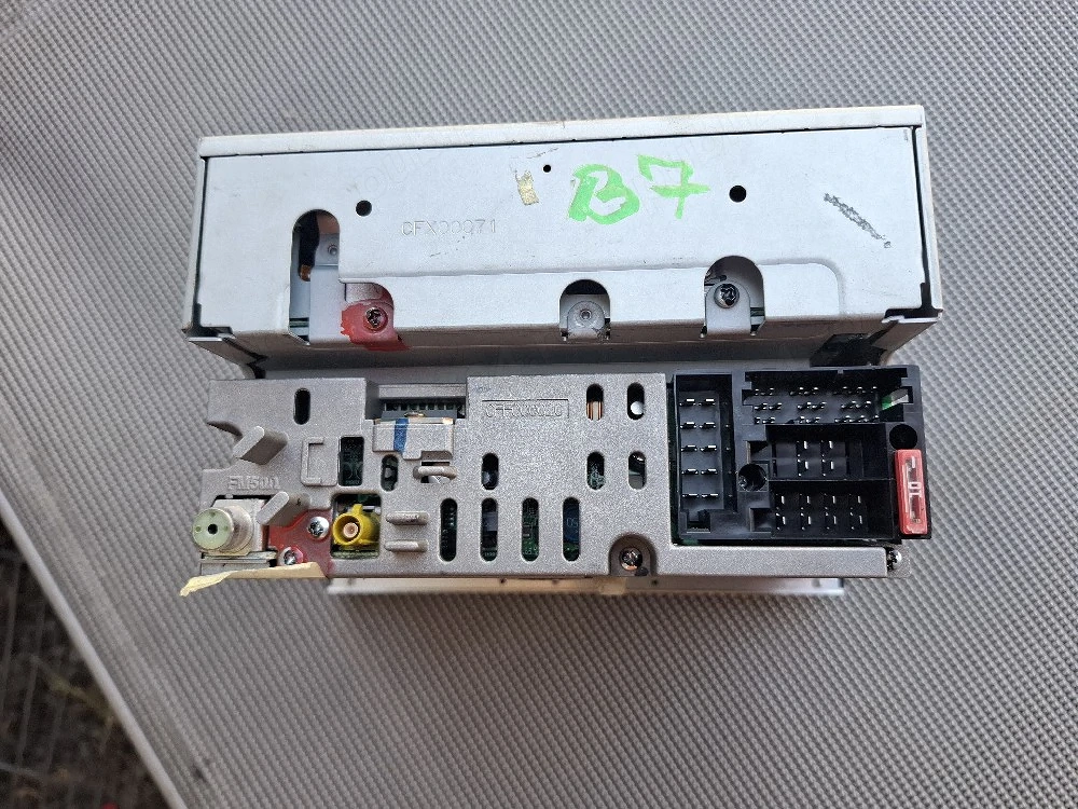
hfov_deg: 73.9
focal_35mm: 23
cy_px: 404
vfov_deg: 58.9
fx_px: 716
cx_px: 539
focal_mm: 5.54
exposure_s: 1/100
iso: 50
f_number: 1.8
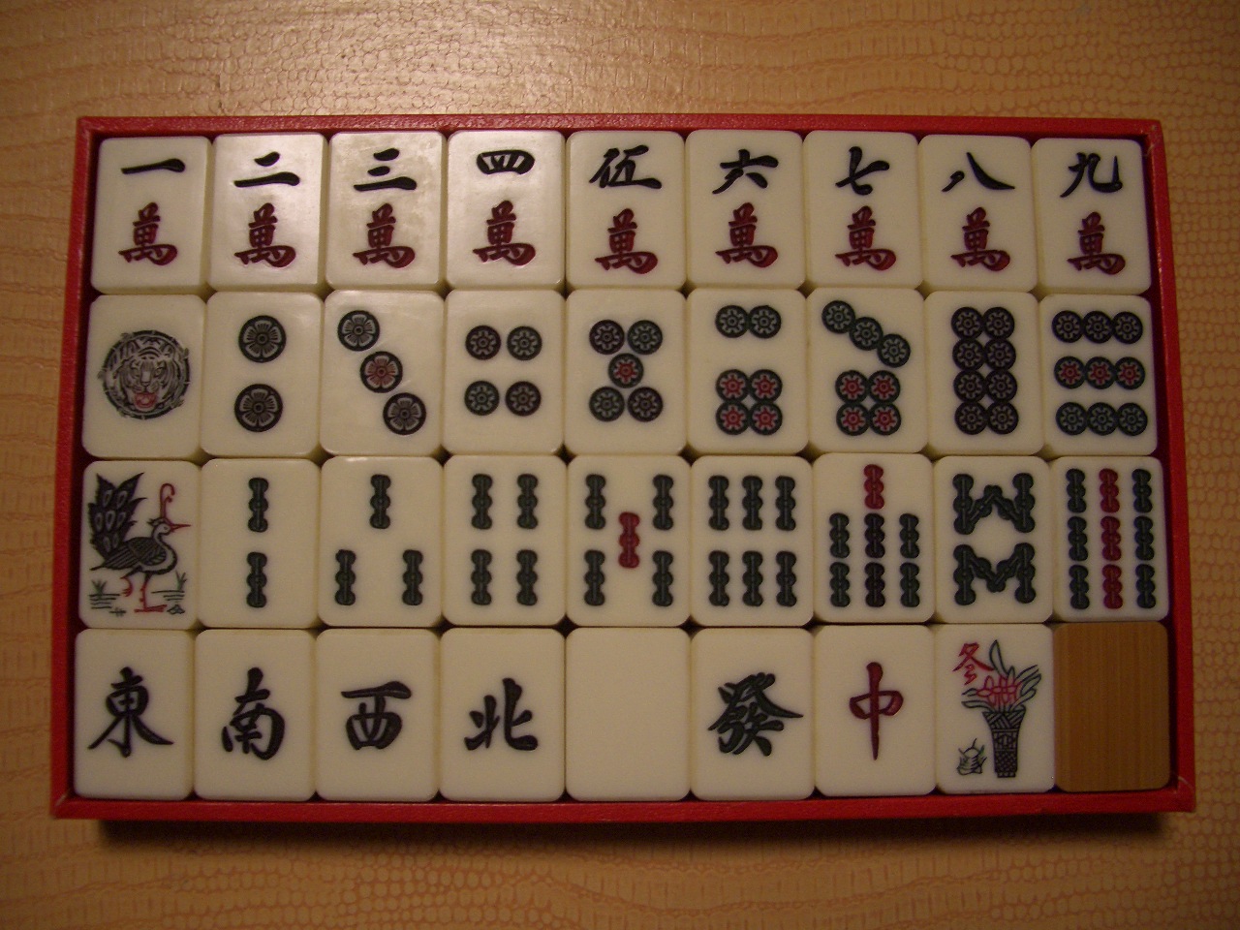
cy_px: 465
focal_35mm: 35
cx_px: 620
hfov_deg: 52.6
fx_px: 1254
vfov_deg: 40.7
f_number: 2.6
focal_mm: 5.8
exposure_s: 1/40
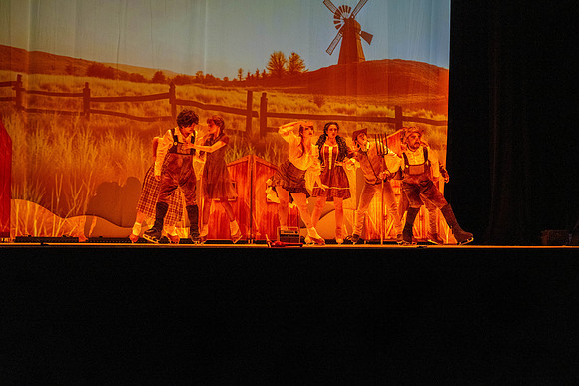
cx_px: 290
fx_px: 676
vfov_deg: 31.9
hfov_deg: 46.4
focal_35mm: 42
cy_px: 193
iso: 10000
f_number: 2.8
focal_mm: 42
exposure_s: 1/640
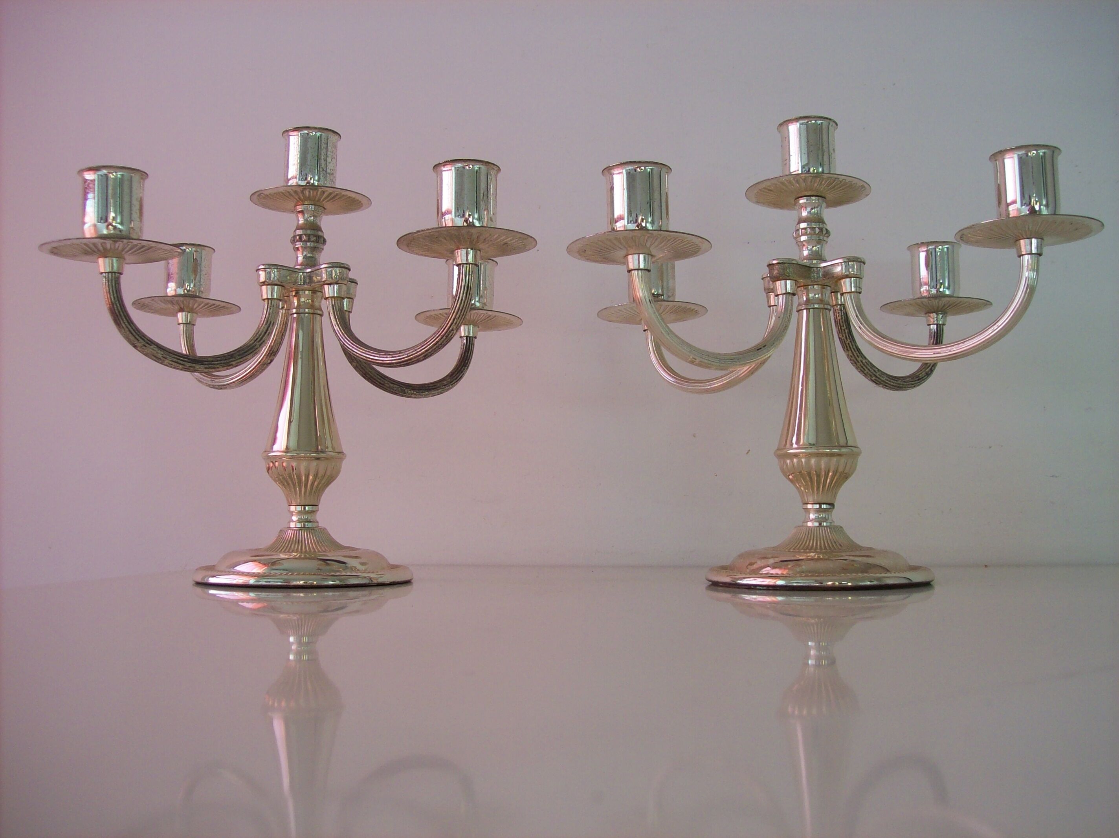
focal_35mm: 36
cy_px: 419
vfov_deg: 39.6
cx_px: 560
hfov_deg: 51.4
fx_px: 1163
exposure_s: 1/120
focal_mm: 6
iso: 80
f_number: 2.7
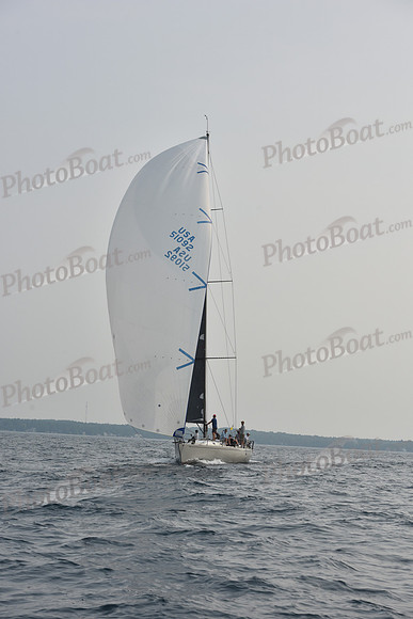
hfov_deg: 19.5
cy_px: 310
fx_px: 1204
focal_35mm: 70
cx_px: 206
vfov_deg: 28.8
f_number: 8
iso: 250
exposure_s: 1/1250
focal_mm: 70
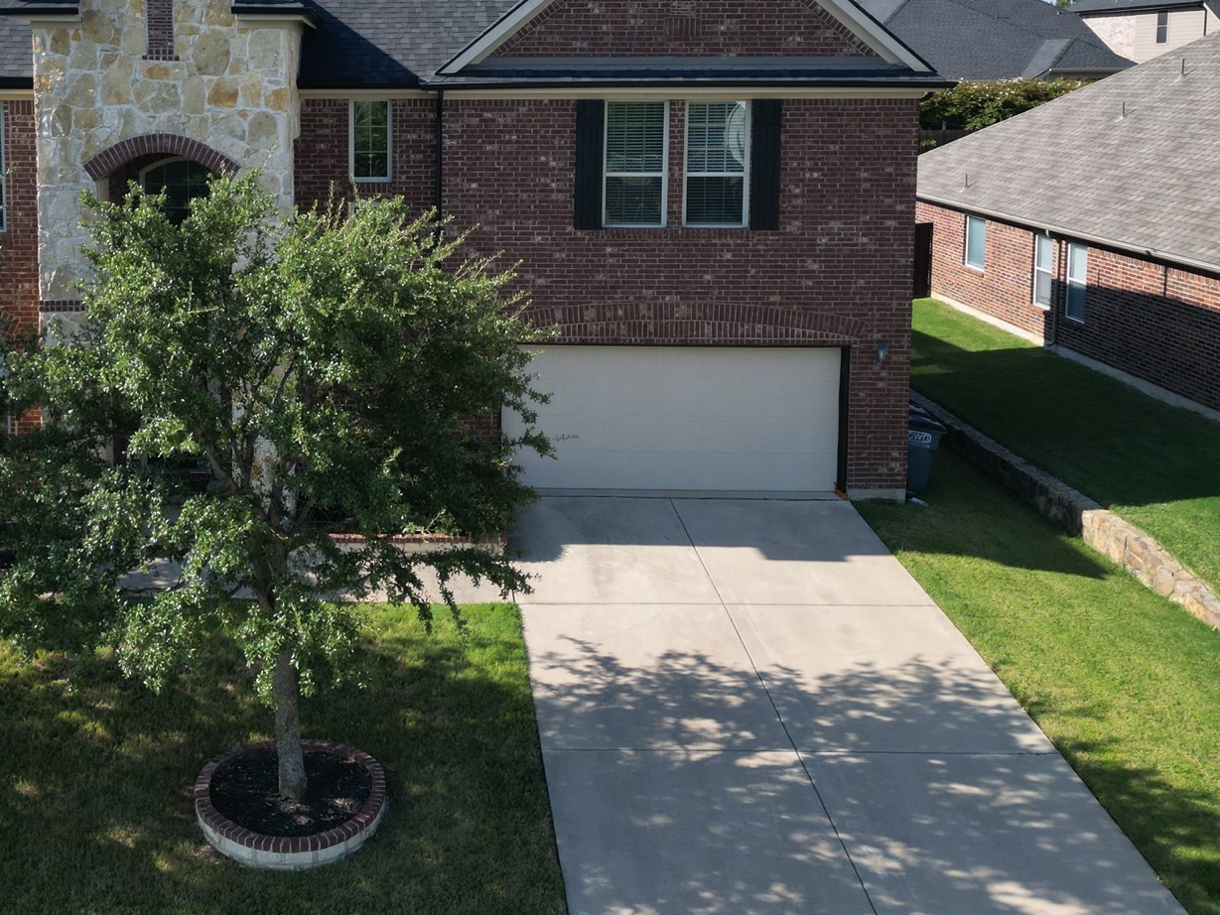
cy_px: 213
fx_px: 1410
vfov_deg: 35.1
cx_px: 378
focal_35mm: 40
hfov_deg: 45.9
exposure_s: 1/2500
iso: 130
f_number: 1.7
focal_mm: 6.72
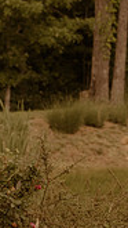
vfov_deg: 7.6
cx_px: -242
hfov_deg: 4.2
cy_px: 221
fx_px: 1711
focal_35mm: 284
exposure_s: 1/1250
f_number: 2.8
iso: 1000
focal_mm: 48
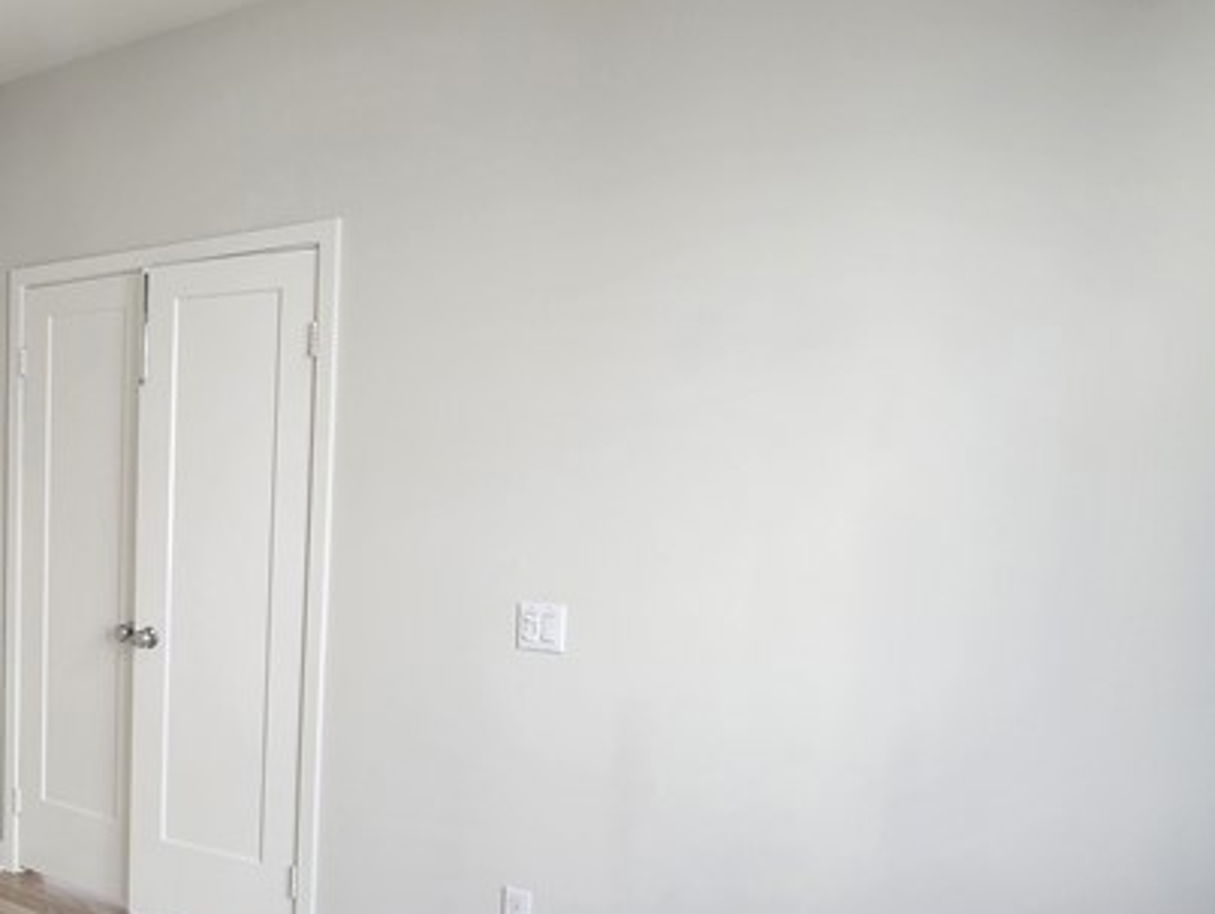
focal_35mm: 33
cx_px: 96
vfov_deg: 42.4
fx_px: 1159
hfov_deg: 48.7
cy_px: 615
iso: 100
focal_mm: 2.2
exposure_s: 1/60
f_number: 2.2
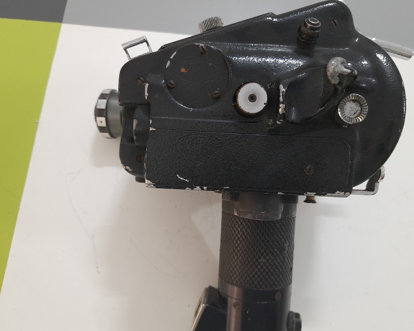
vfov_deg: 51.5
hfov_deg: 62.2
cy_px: 173
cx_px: 215
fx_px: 343
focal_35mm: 28
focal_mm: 5.23
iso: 320
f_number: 1.8
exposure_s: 1/25
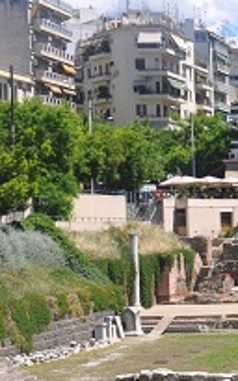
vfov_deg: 15.9
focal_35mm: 131
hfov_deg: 9.0
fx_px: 1360
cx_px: 573
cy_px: 293
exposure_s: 1/320
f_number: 9
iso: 200
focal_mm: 22
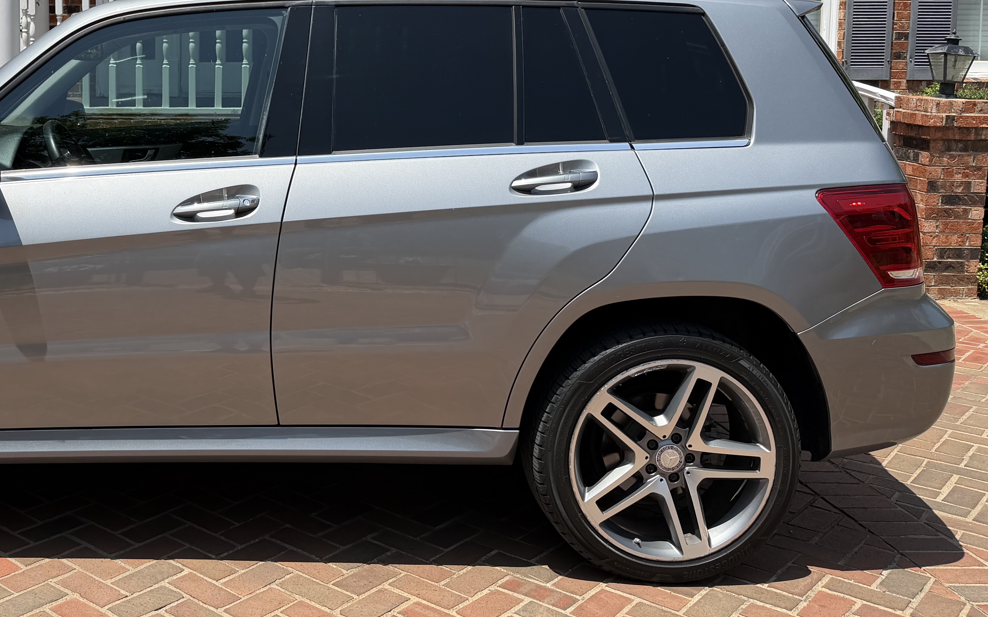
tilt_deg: -3.7
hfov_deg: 45.0
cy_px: 126
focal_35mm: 42
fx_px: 1131
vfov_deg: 29.8
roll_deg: -0.1
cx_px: 206
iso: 100
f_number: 1.78
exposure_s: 1/4405
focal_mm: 6.76
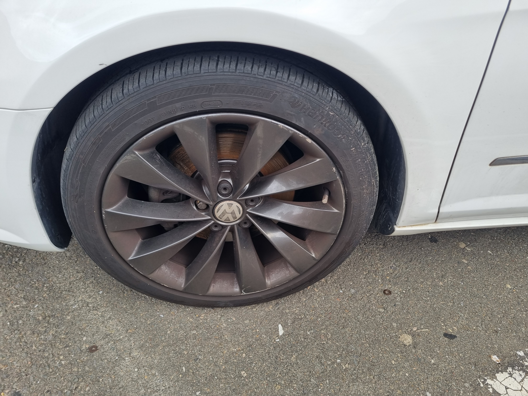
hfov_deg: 67.3
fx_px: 397
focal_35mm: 26
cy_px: 198
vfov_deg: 53.1
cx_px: 264
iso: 50
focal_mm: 5.4
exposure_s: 1/282
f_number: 1.8
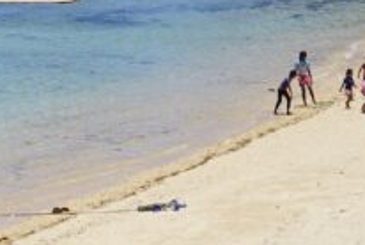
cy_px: -104
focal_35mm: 146
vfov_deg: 9.2
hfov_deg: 13.7
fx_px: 1482
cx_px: -69
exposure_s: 1/125
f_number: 14
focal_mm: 43
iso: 100
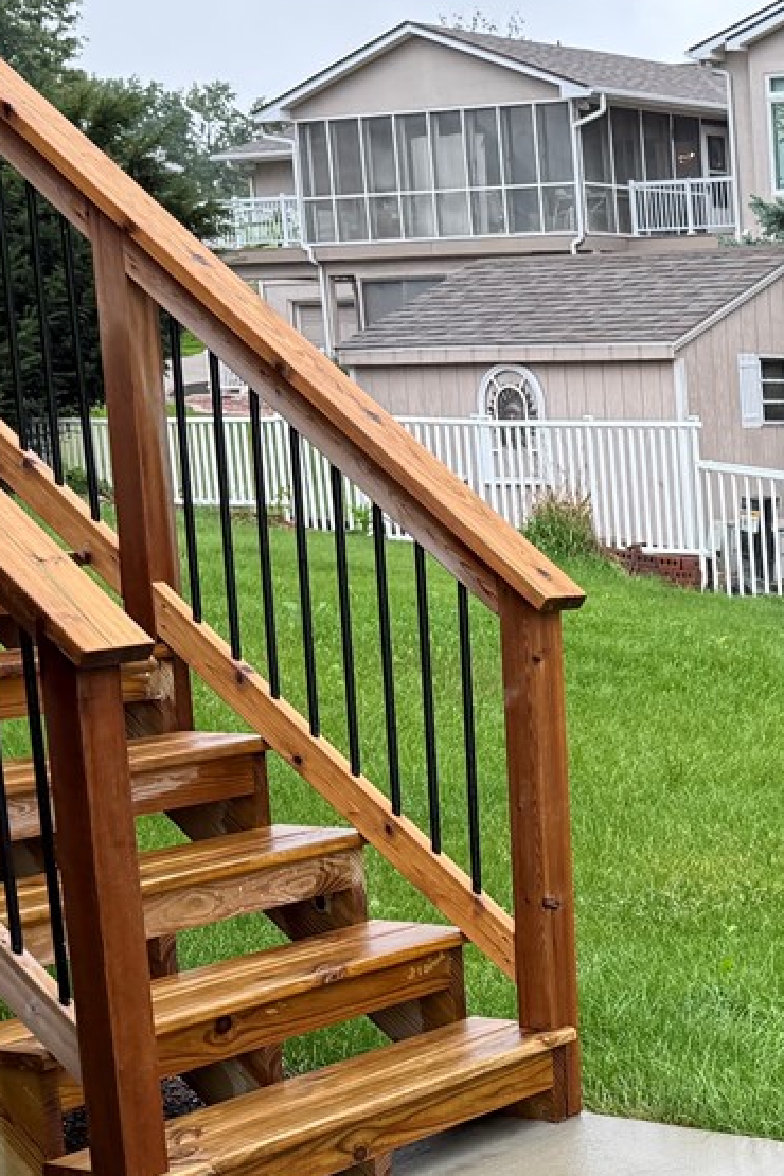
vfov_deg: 27.7
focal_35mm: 72
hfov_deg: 17.2
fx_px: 2352
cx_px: 1159
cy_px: 867
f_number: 1.78
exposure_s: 1/233
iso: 100
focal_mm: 6.76
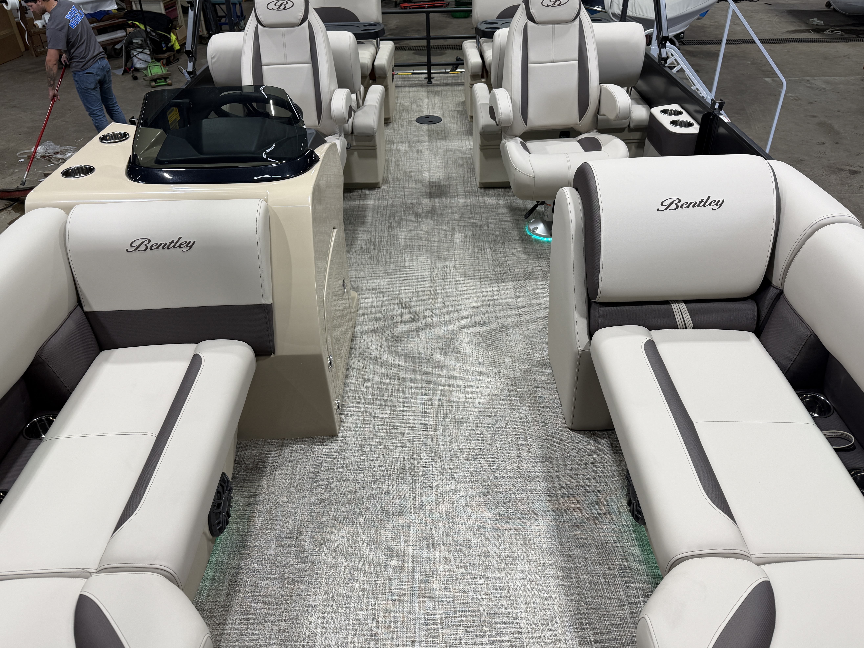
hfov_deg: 67.3
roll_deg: +2.6
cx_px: 432
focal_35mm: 26
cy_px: 307
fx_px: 649
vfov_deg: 53.0
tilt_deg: -33.0
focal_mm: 6.76
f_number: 1.78
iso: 64
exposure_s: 1/120
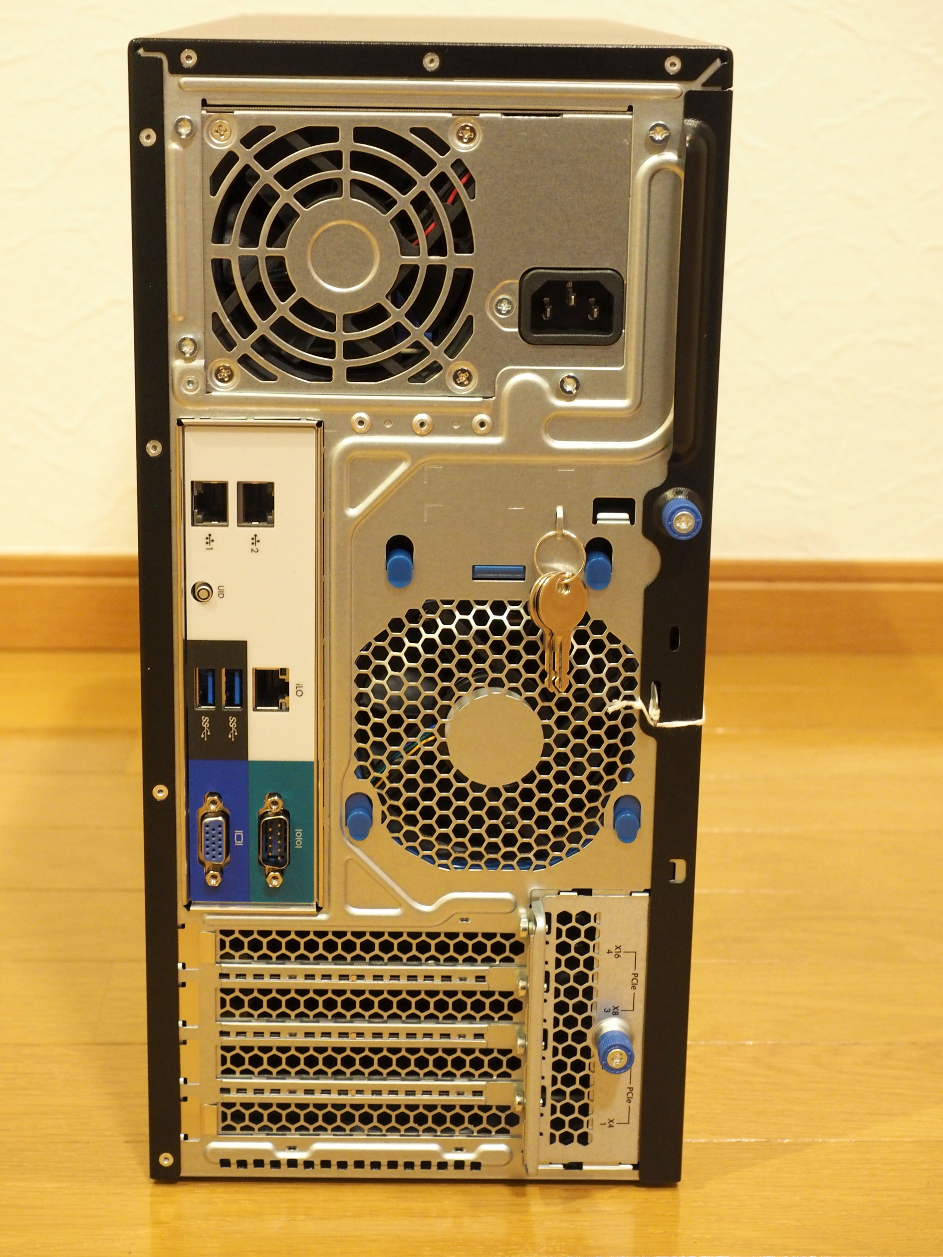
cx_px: 468
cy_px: 621
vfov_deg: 30.7
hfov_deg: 23.3
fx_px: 2288
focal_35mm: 63
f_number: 5.6
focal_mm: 31
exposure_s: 1/8
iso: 1600
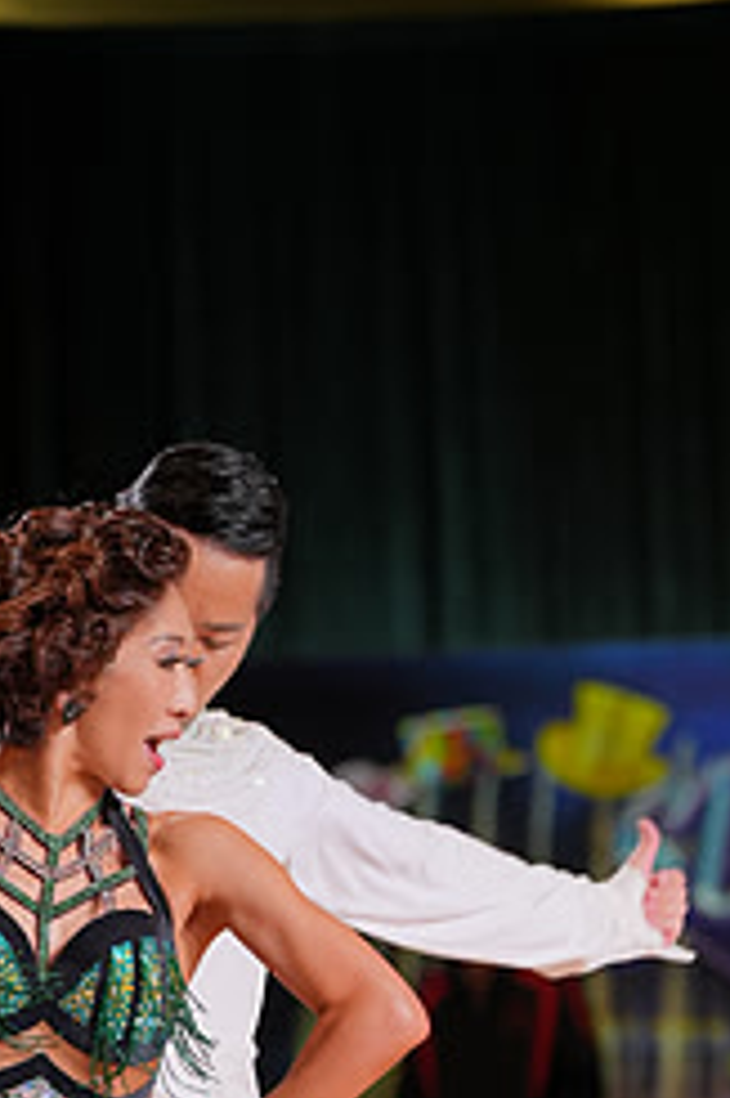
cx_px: 181
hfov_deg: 6.1
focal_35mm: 225
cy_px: 1286
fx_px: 6853
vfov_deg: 9.1
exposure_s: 1/320
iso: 500
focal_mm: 95
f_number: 2.8
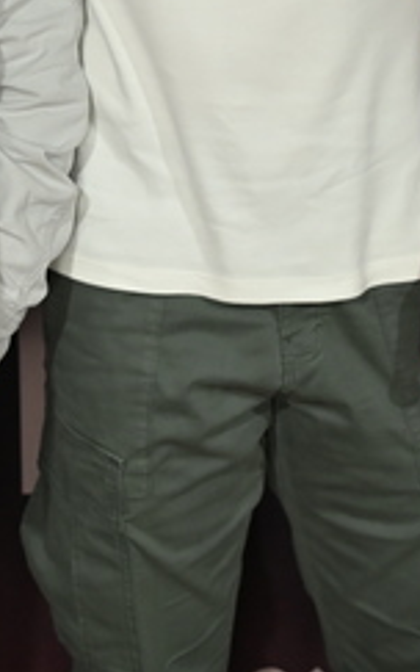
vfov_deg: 17.6
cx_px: -246
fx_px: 2068
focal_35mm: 113
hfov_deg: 11.1
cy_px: -137
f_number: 2.8
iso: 900
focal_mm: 30
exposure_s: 1/125
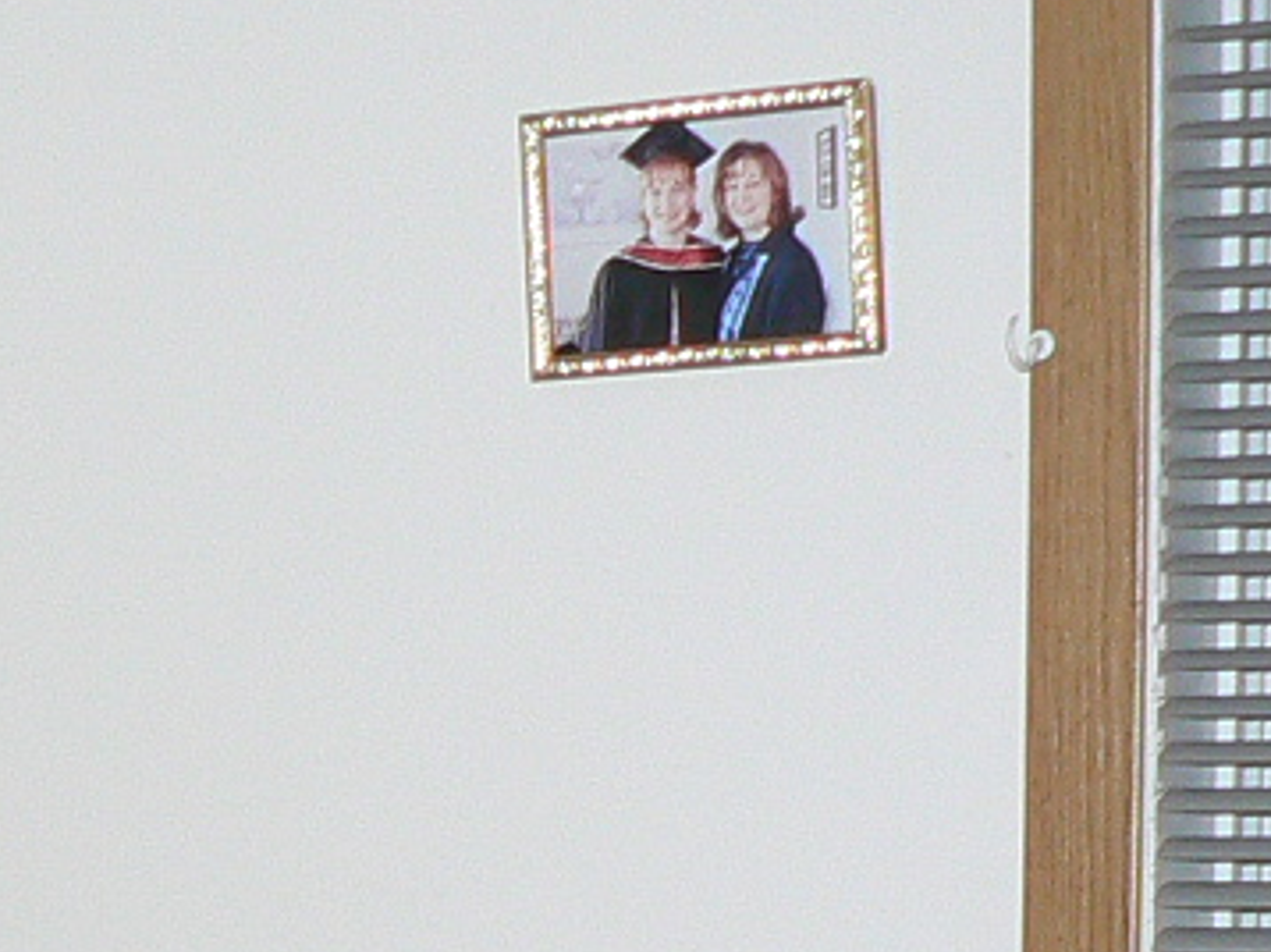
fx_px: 5907
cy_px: 1762
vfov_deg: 8.8
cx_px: -866
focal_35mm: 161
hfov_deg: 11.5
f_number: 2.8
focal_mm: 6
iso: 100
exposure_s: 1/30
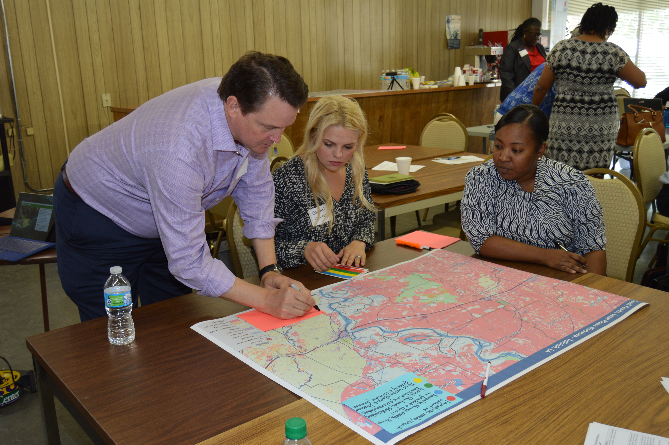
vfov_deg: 38.3
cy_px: 222
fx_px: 641
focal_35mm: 34
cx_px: 334
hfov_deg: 55.1
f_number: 4.5
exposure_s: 1/80
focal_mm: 23
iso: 400
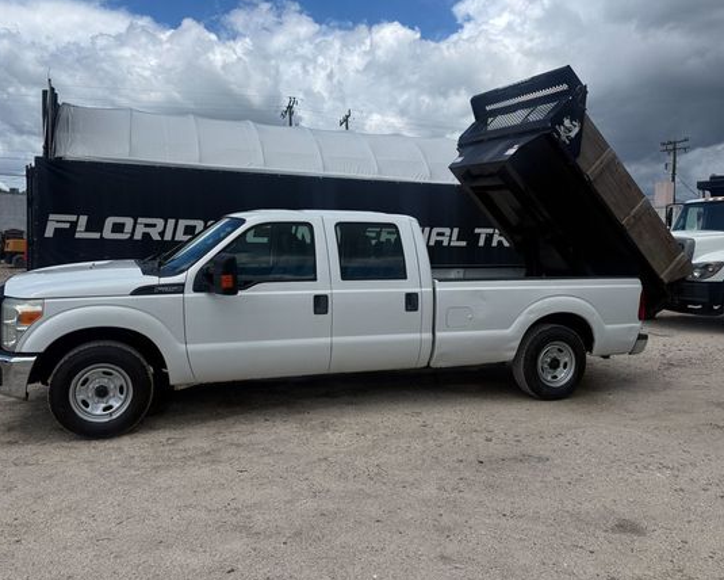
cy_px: 260
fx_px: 600
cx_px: 334
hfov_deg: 62.1
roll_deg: -1.2
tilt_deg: -2.7
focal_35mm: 28
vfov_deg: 51.4
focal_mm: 6.76
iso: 80
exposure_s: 1/8130
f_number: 1.78
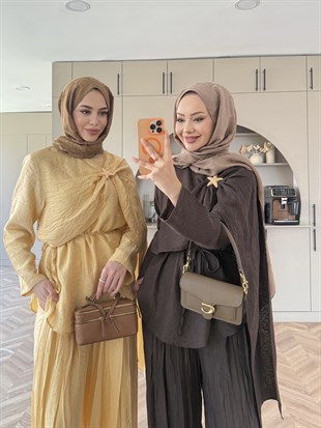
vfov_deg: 71.6
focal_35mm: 24
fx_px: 297
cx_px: 160
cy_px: 214
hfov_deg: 56.8
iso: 160
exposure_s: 1/121
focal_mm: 6.76
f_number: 1.78
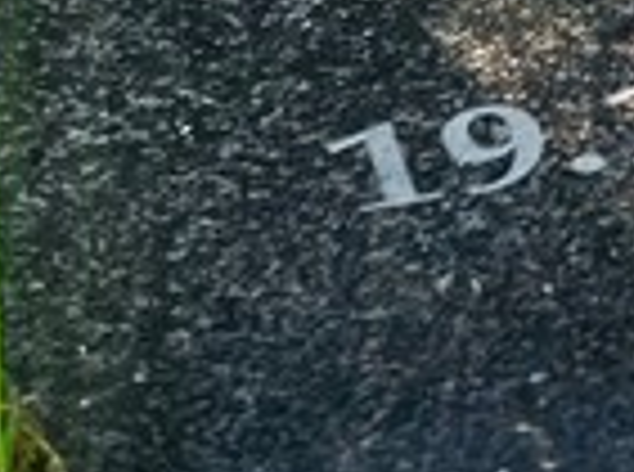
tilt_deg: -46.6
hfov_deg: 12.0
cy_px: -593
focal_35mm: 148
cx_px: 1246
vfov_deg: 9.1
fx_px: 2704
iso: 50
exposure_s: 1/121
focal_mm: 4.25
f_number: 1.8
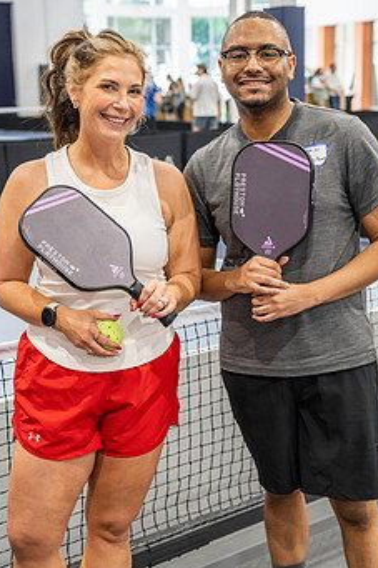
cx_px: 188
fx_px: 1104
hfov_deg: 19.4
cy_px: 282
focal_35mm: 70
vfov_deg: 28.9
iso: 2000
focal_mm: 53
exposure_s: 1/160
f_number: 4
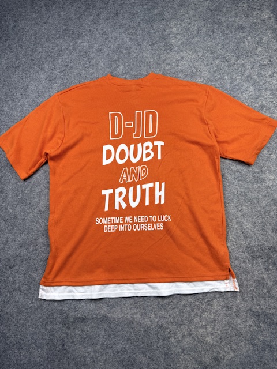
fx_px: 256
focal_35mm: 24
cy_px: 184
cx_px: 138
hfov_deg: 56.8
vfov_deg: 71.6
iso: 64
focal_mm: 6.76
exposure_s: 1/161
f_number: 1.78
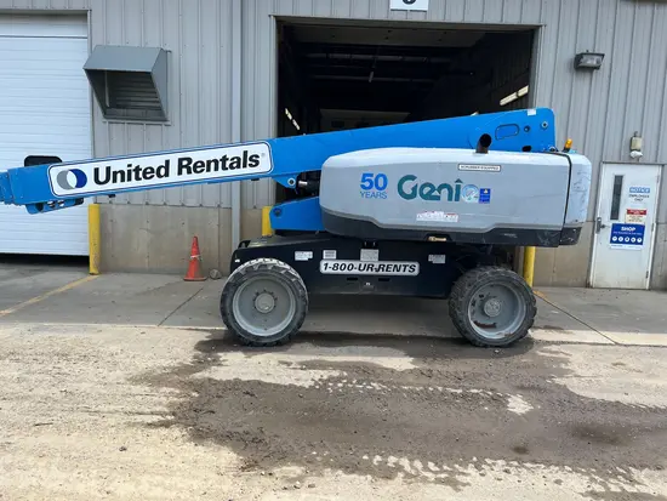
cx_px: 334
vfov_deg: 53.1
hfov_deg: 67.3
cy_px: 250
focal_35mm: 26
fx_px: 501
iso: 50
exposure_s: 1/1536
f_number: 1.6
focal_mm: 5.1
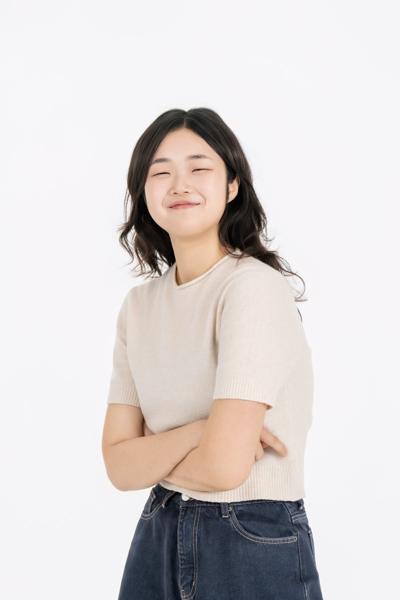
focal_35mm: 200
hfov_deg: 6.9
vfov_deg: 10.3
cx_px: 200
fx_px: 3333
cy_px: 300
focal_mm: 200
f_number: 5.6
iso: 100
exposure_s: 1/20
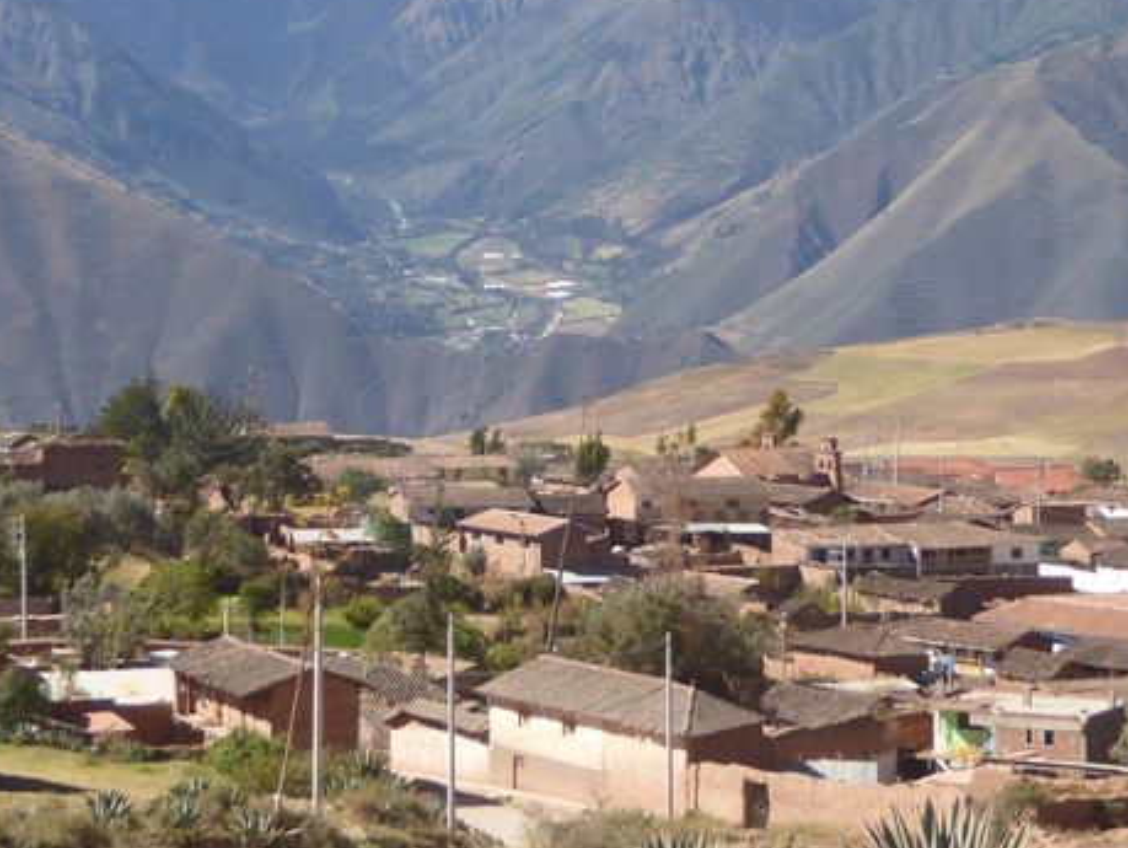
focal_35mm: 148
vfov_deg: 10.0
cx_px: 445
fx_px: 4827
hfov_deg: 13.3
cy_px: 248
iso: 80
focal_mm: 14.1
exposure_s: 1/320
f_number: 4.7
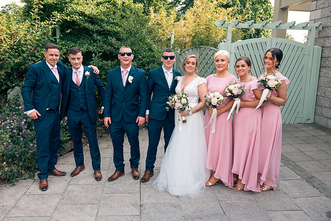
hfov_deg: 63.6
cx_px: 166
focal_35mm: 29
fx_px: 267
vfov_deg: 45.0
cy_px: 110
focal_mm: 29
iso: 100
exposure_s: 1/100
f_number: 5.6
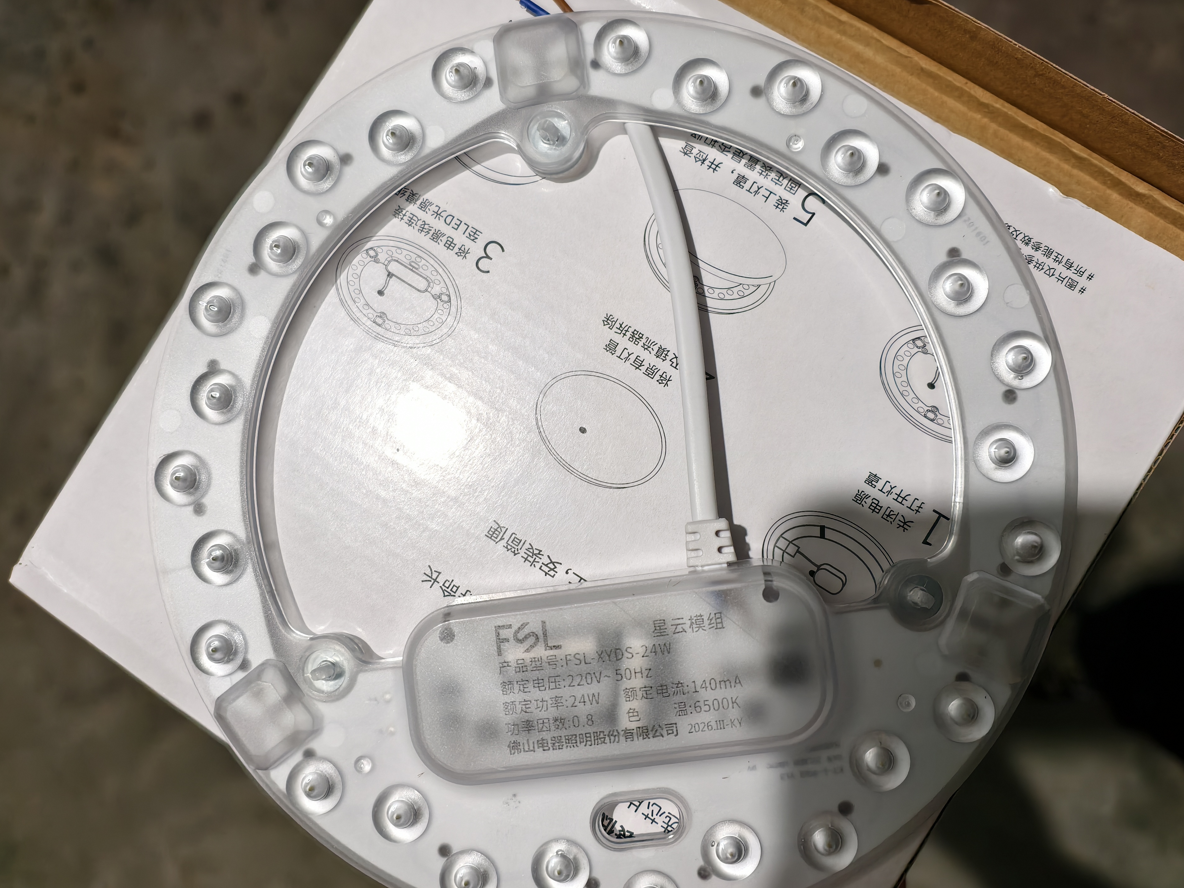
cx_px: 617
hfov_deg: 69.4
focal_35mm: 25
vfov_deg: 54.9
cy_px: 452
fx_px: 855
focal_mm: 6.54
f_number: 1.57
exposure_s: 1/50
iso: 410
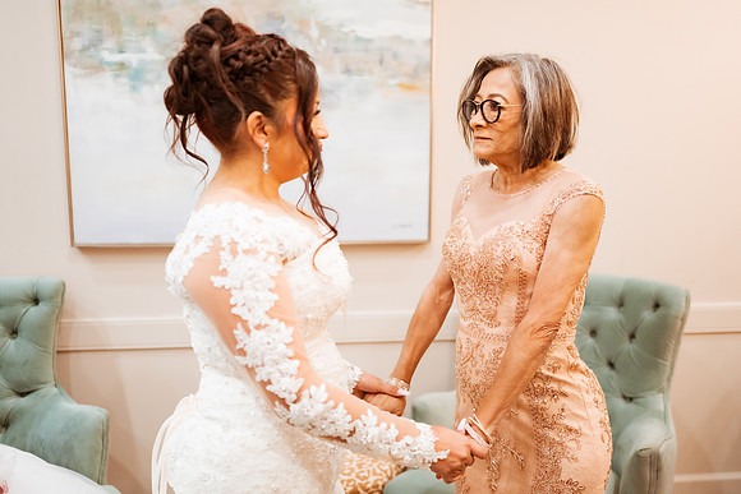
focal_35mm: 35
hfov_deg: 54.4
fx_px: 721
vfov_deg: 37.9
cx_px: 370
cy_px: 247
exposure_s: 1/500
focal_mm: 35
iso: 1250
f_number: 1.8
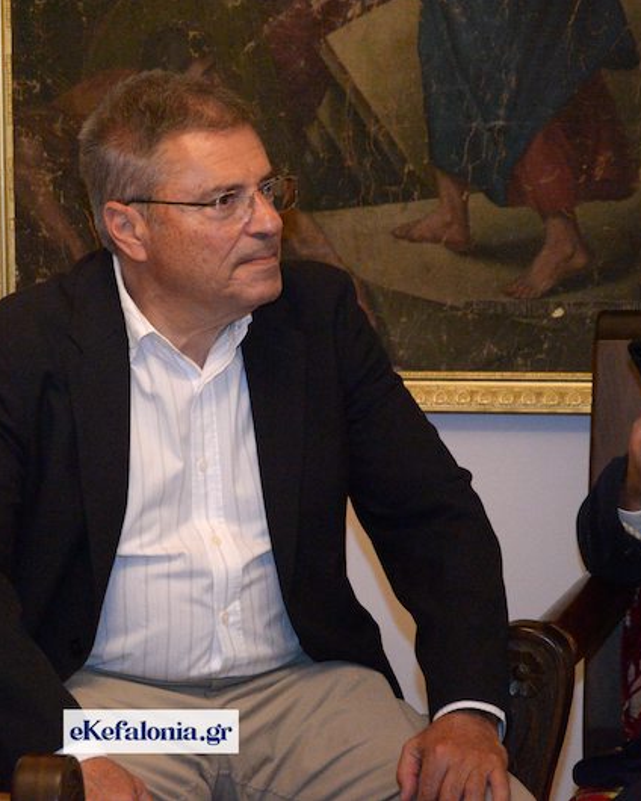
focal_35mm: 170
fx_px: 4031
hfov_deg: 9.1
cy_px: 400
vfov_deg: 11.4
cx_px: 156
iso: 3200
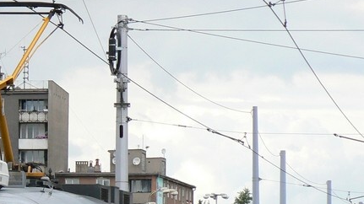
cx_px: -10
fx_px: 2788
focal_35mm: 289
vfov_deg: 4.2
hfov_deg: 7.4
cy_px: 201
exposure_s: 1/500
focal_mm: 21.2
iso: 125
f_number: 3.2
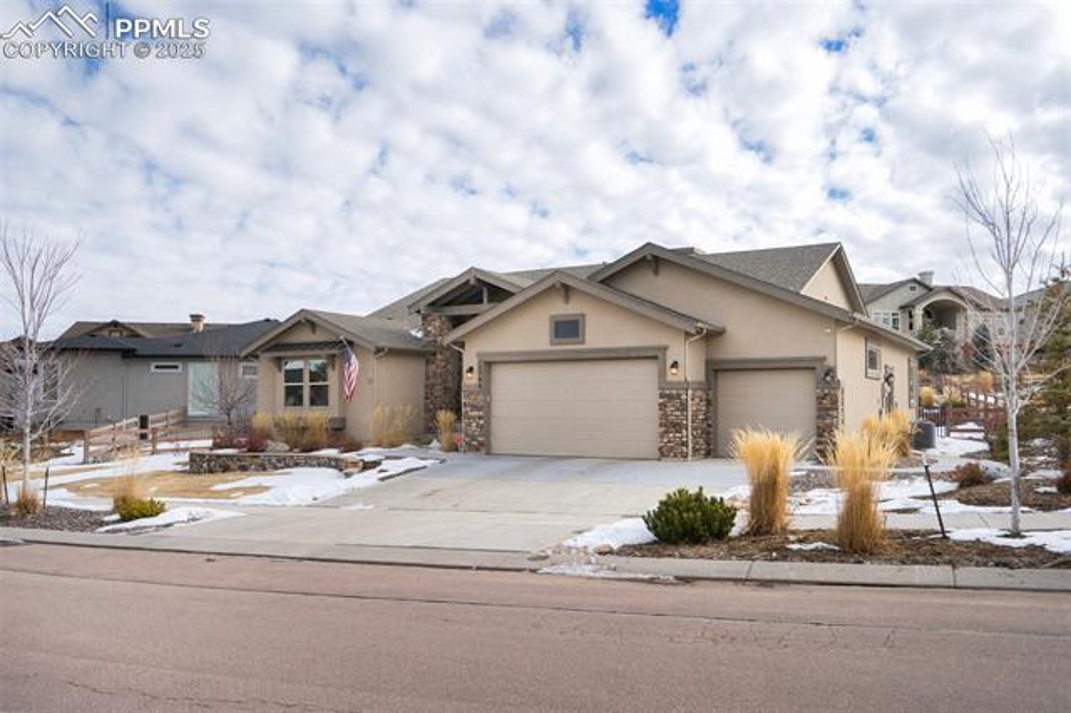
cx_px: 536
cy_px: 356
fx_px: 862
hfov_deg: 63.7
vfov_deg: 44.9
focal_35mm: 29
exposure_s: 1/640
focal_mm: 29
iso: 500
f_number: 5.6
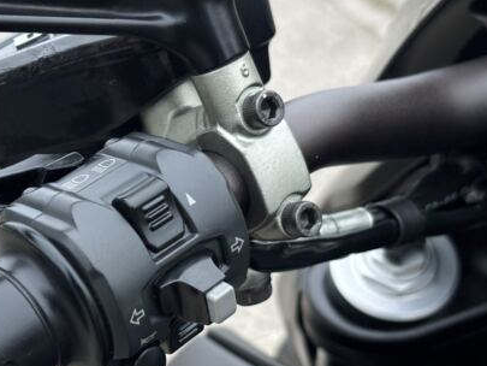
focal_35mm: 77
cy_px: 241
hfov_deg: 25.1
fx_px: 1084
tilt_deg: -29.3
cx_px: 133
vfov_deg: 19.1
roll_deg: +1.1
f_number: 1.6
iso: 160
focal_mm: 5.96
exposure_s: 1/40
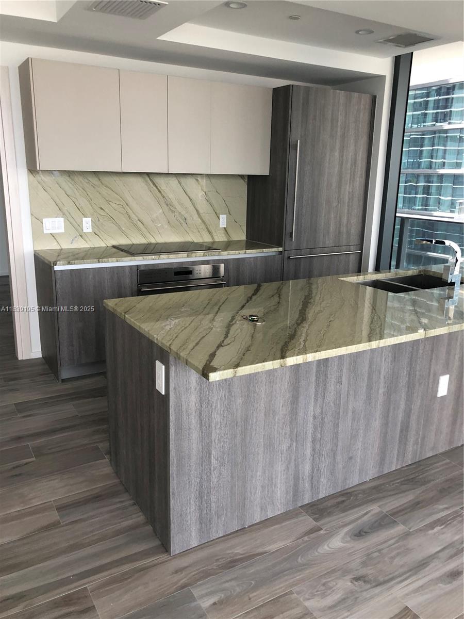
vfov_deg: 63.4
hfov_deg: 49.7
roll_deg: +0.3
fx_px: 500
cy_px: 310
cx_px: 232
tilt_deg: -14.8
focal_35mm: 28
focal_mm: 4
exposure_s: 1/30
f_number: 1.8
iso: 25
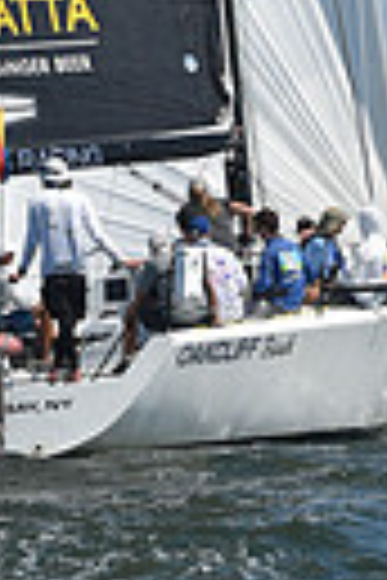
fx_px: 5079
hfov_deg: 4.4
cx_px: 227
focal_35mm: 315
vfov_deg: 6.4
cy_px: -540
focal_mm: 70
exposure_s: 1/1250
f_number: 9
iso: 250
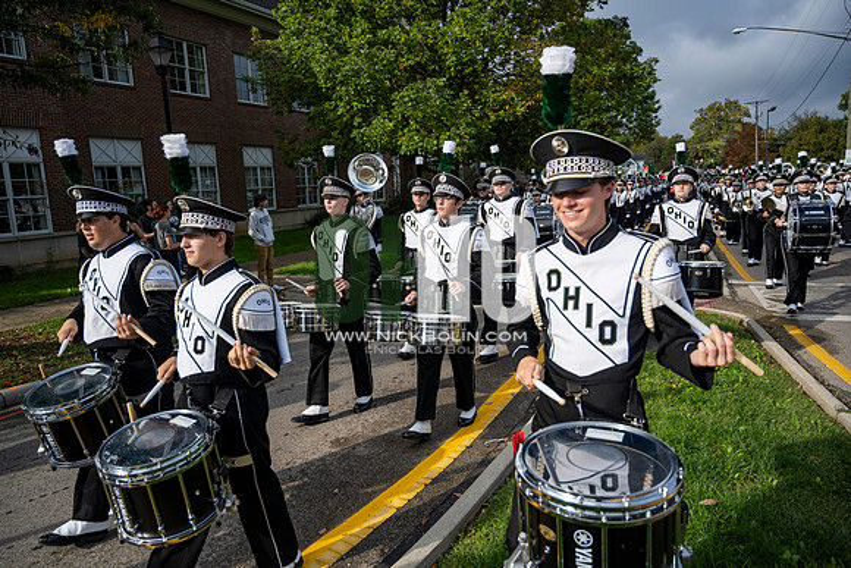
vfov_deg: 50.4
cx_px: 426
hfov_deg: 70.4
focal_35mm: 26
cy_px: 284
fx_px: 603
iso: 125
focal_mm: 25.5
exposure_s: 1/1600
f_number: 4
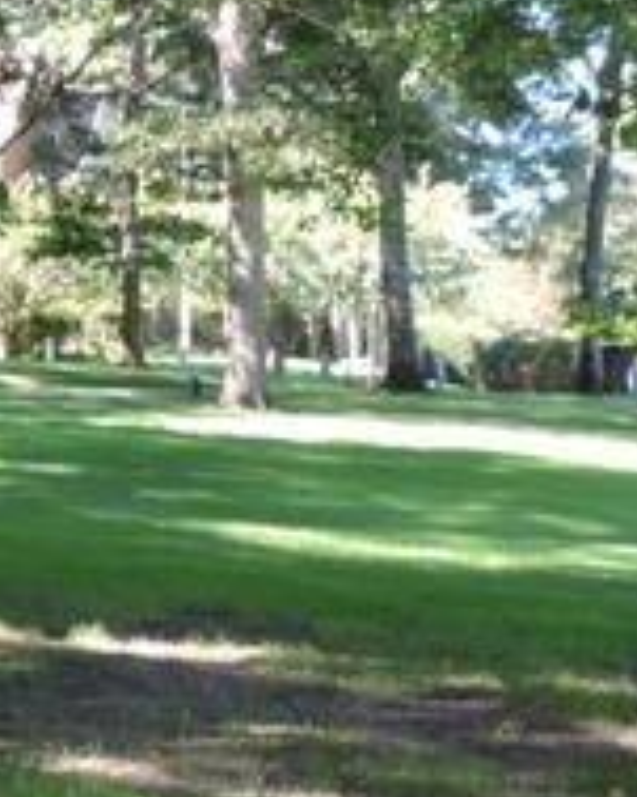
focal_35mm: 124
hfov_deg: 11.0
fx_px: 2925
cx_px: -747
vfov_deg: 15.3
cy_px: 51
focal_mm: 5.4
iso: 100
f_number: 3.1
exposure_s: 1/60
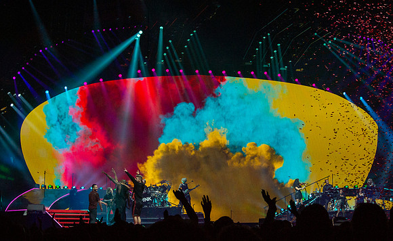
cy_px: 105
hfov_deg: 24.1
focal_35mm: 86
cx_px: 195
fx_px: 921
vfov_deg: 14.9
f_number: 5.6
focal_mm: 30
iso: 800
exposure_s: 1/500
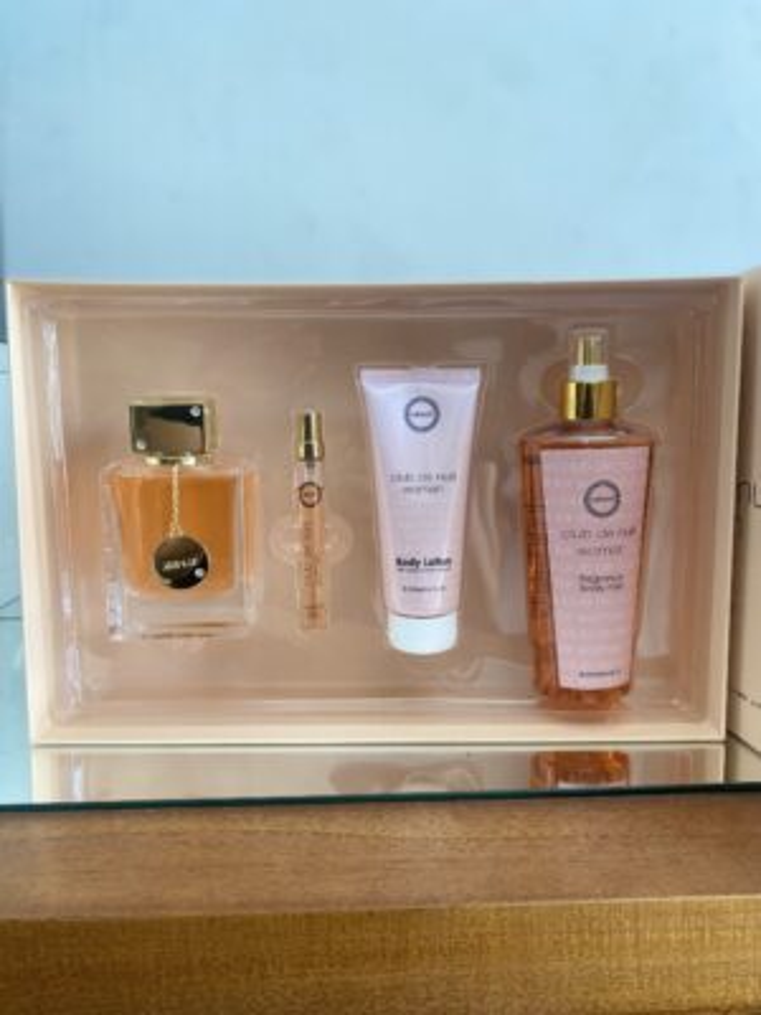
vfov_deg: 67.3
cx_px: 380
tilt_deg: -5.2
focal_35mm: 26
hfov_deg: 53.1
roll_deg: -0.8
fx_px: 762
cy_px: 508
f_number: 1.8
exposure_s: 1/72
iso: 125
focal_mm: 4.25
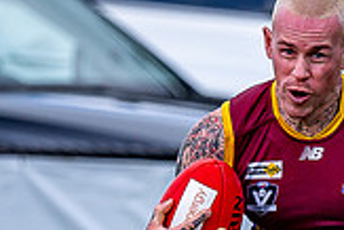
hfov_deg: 0.6
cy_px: 388
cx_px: 444
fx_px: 30451
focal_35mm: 3184
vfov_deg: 0.4
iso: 180
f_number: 4
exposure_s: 1/1600
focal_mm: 500
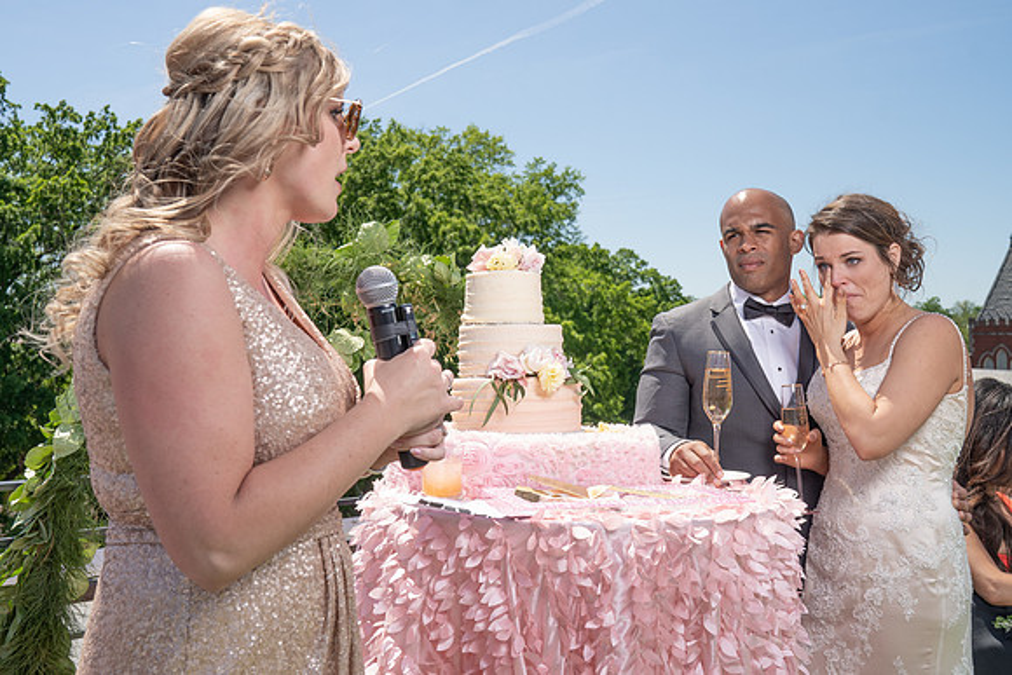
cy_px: 274
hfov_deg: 46.3
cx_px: 474
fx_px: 1183
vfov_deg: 31.8
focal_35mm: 42
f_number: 7.1
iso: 50
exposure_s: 1/250
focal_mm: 35
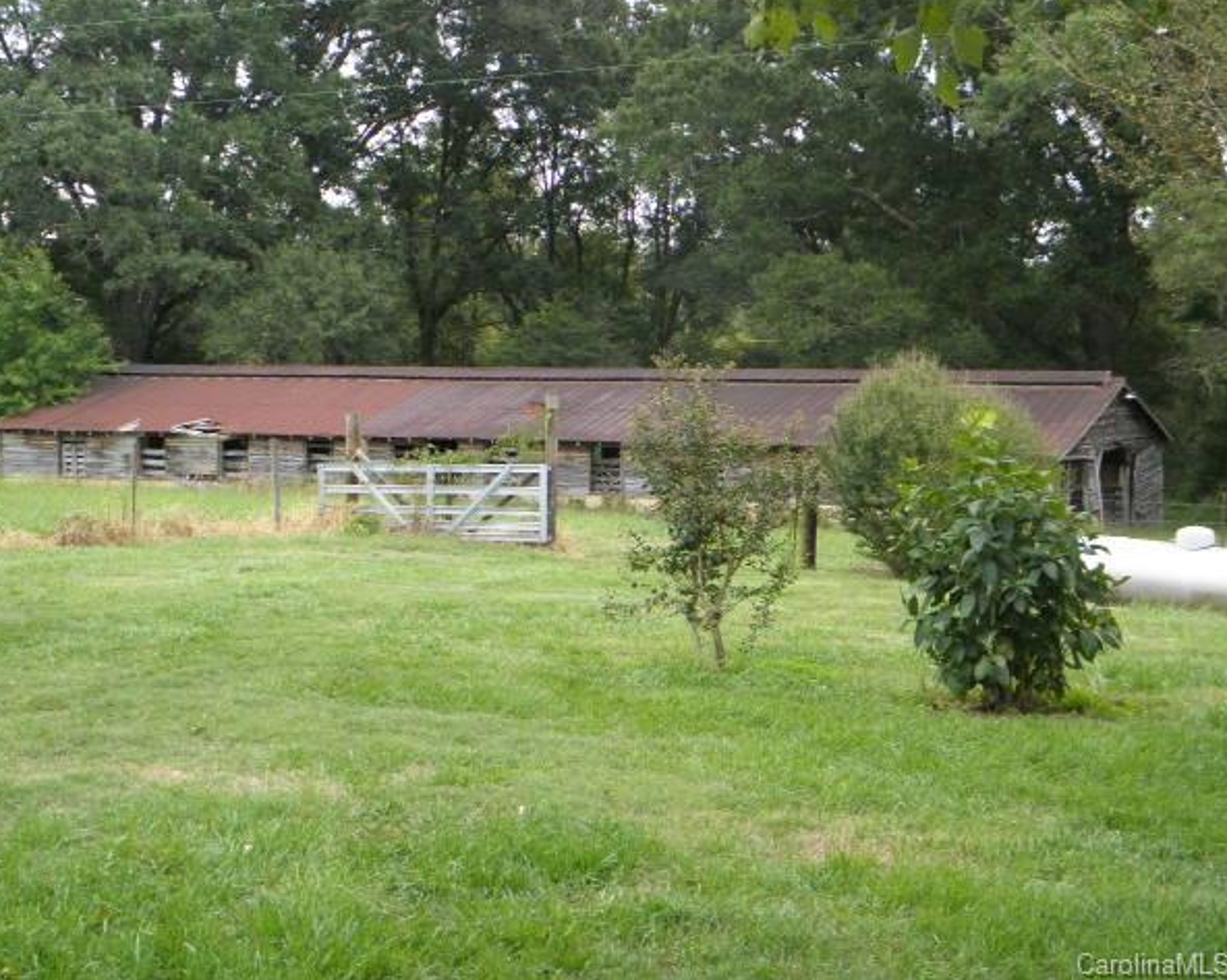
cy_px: 487
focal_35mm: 57
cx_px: 651
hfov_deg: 33.0
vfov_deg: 26.7
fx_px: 2069
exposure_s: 1/50
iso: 200
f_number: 4.1
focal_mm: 9.7
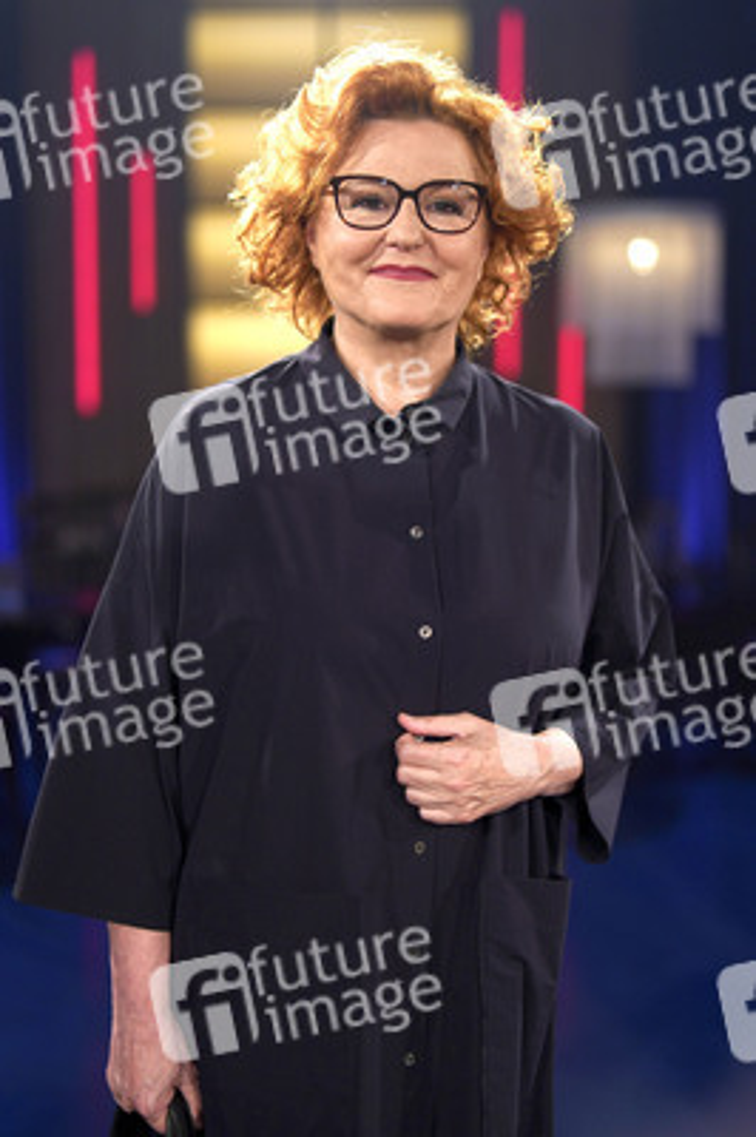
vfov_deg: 39.6
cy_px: 568
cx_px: 378
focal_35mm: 50
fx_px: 1578
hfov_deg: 26.9
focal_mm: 50
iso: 200
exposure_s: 1/200
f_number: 1.4
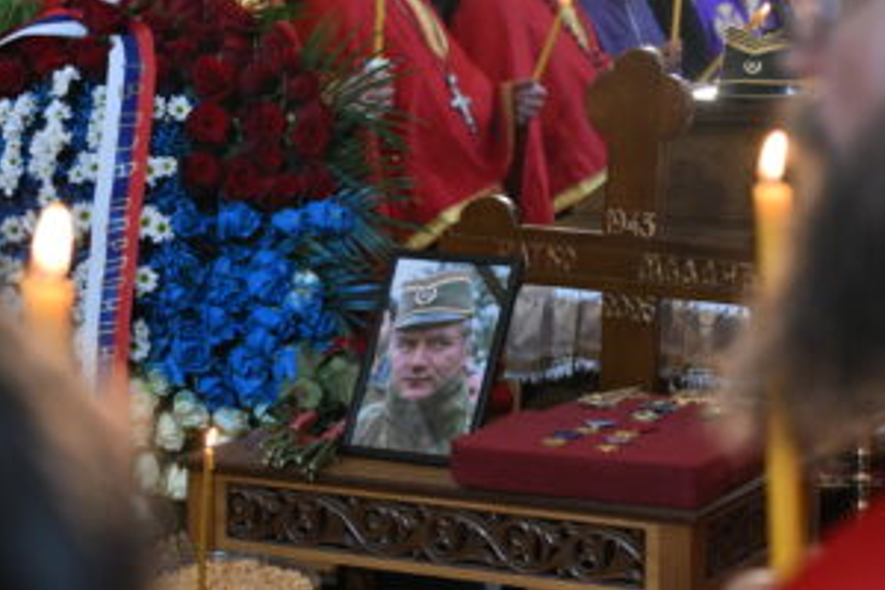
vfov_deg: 12.3
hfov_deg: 18.4
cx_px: 426
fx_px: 2729
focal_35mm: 111
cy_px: 363
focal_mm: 57
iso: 2500
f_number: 4
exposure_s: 1/200
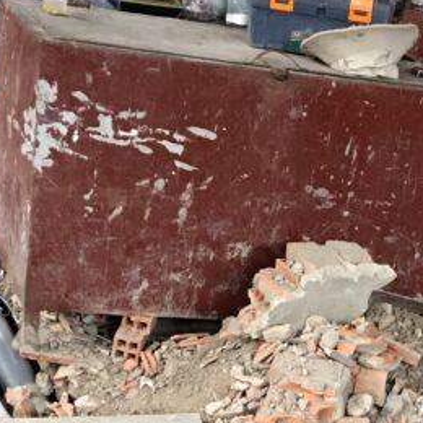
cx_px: 399
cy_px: 514
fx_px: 1396
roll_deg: -8.6
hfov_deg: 16.9
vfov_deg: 16.5
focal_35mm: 101
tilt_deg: -25.9
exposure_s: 1/17
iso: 80
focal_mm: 4.15
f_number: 2.2
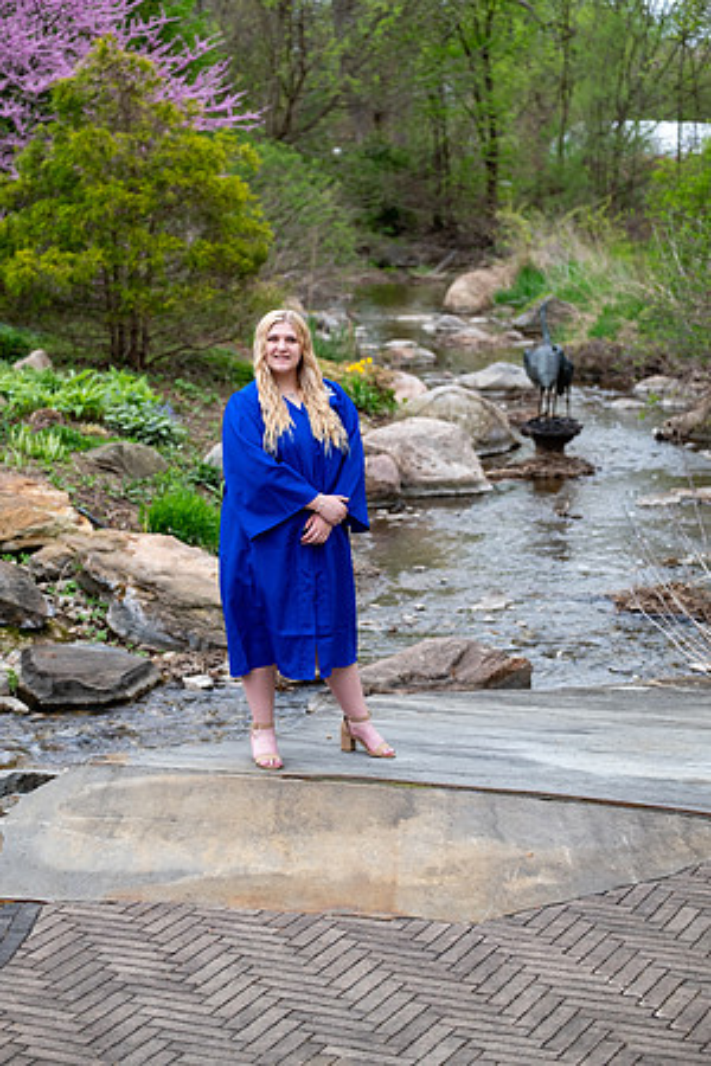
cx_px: 356
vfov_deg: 27.0
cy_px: 533
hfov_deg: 18.2
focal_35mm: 75
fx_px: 2222
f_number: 2.8
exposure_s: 1/320
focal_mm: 50
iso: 250
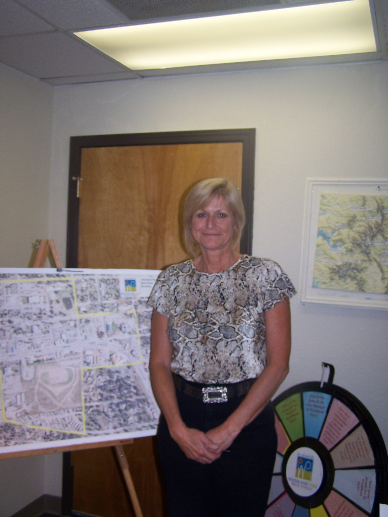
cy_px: 258
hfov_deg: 37.7
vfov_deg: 49.0
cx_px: 194
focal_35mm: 38
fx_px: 568
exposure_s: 1/60
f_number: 2.8
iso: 80
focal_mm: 6.3
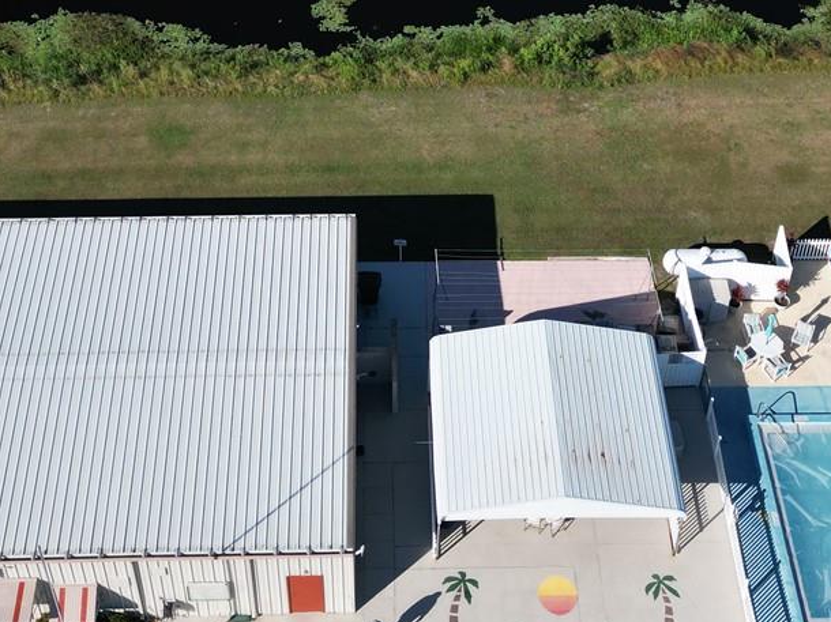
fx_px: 1512
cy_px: 75
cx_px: 428
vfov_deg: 22.8
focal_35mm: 63
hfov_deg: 30.7
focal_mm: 6.72
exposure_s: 1/5000
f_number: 1.7
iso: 160
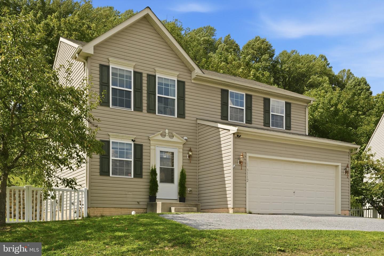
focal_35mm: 35
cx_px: 192
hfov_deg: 54.4
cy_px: 128
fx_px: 373
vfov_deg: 37.9
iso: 200
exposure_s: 1/500
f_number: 8
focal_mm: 35
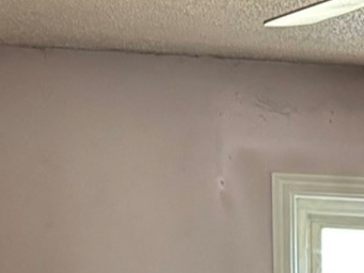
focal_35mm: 135
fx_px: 1420
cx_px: 612
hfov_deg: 13.4
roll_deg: -1.3
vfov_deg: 10.4
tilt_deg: -5.3
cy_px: 492
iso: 800
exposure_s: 1/54
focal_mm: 6.76
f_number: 1.78
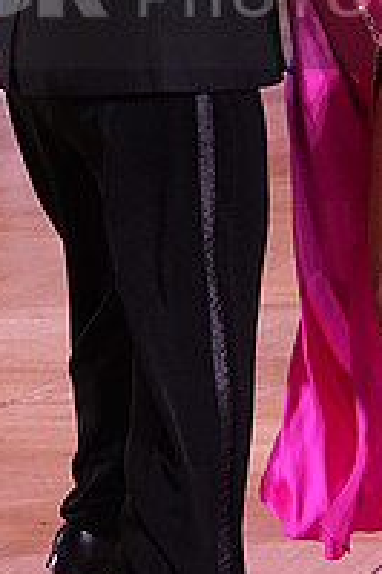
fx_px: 2965
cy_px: -26
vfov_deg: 10.9
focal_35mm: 186
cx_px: 312
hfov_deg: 7.4
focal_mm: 43
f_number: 5.6
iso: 3200
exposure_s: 1/320
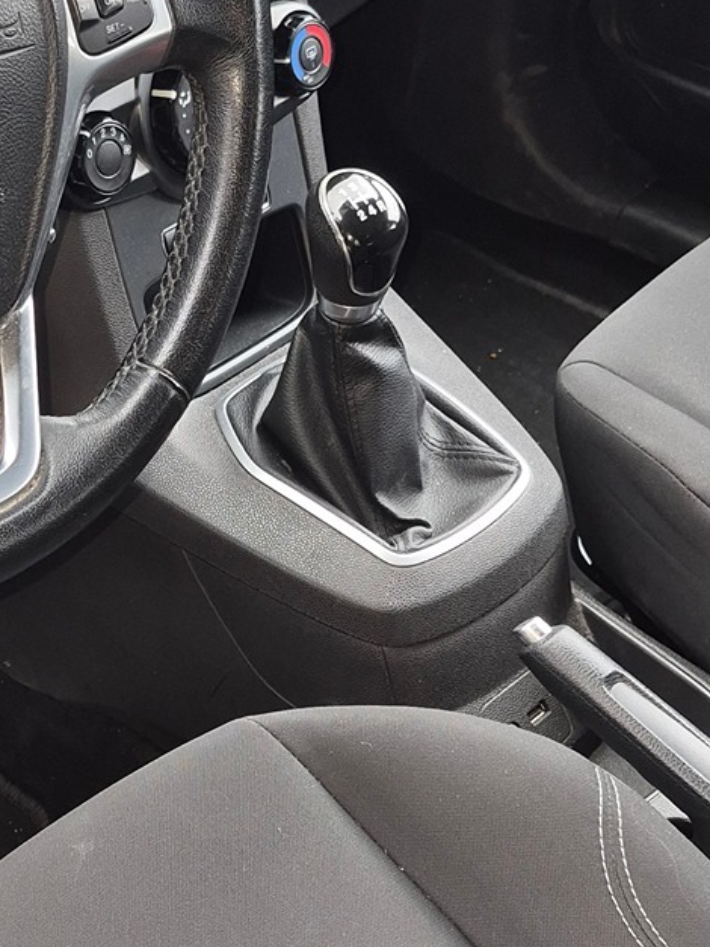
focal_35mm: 74
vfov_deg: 26.2
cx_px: 163
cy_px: 631
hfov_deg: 19.7
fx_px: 2024
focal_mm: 5.4
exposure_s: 1/50
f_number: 1.8
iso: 64
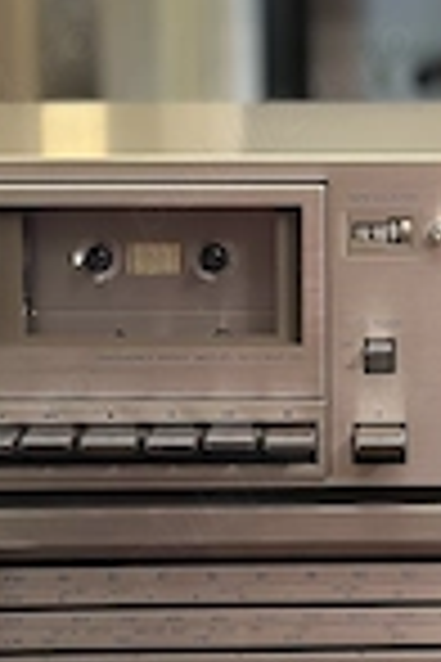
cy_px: 203
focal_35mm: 136
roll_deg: -0.9
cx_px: 428
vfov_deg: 15.0
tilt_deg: -7.2
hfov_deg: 10.0
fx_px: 2499
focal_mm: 6.86
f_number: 1.78
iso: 320
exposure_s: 1/33
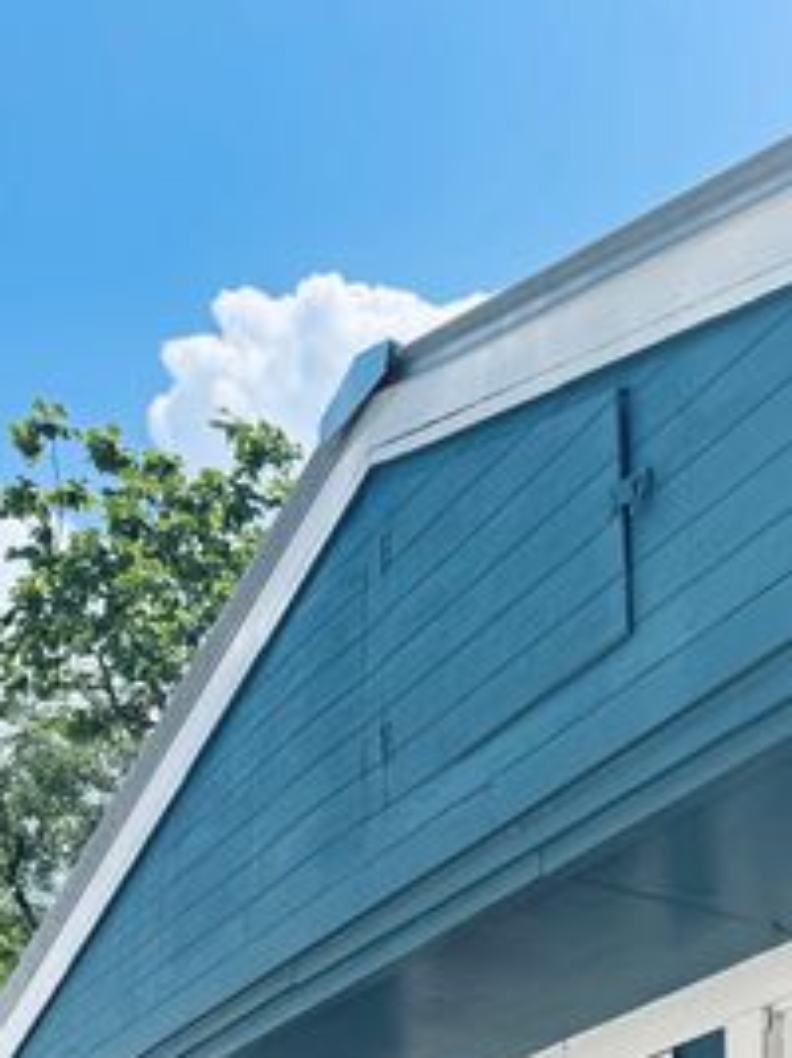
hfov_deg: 22.4
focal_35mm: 60
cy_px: 1282
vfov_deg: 28.0
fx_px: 1832
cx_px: 958
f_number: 1.78
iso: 80
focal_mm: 6.76
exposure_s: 1/2174
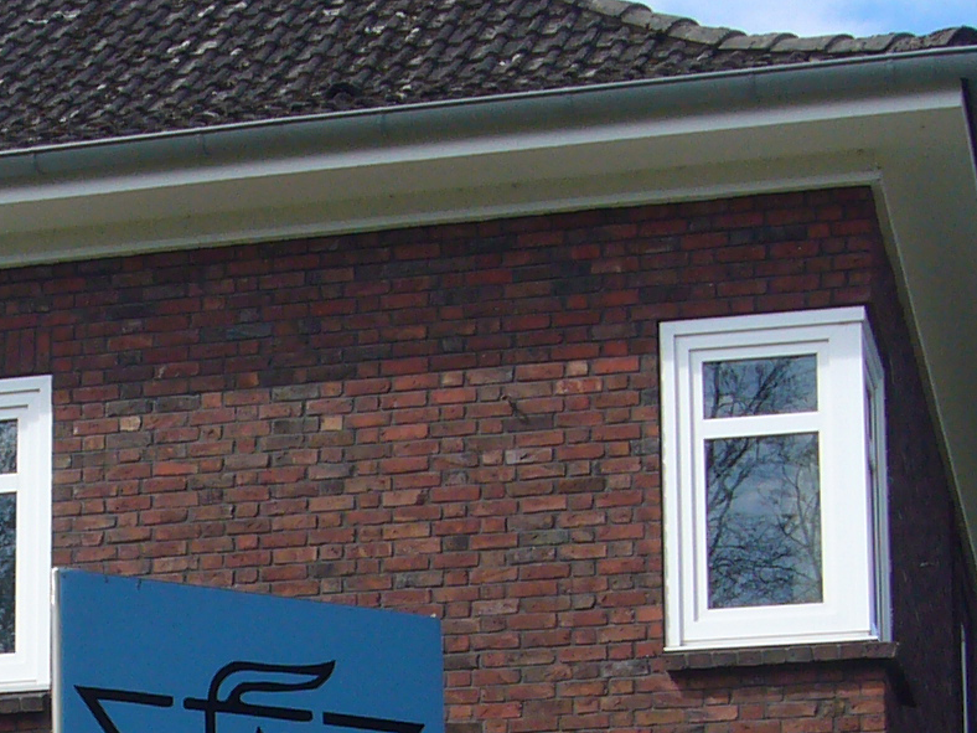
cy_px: 1041
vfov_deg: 11.4
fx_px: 3528
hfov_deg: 15.6
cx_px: 73
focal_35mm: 125
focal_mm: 5.7
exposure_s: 1/160
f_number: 6.3
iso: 80
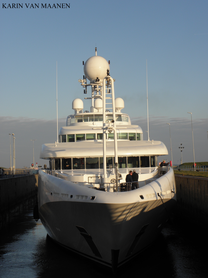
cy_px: 139
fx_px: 577
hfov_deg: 20.4
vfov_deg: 27.0
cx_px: 104
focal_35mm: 72
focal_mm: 12.97
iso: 64
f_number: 5.6
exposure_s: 1/200
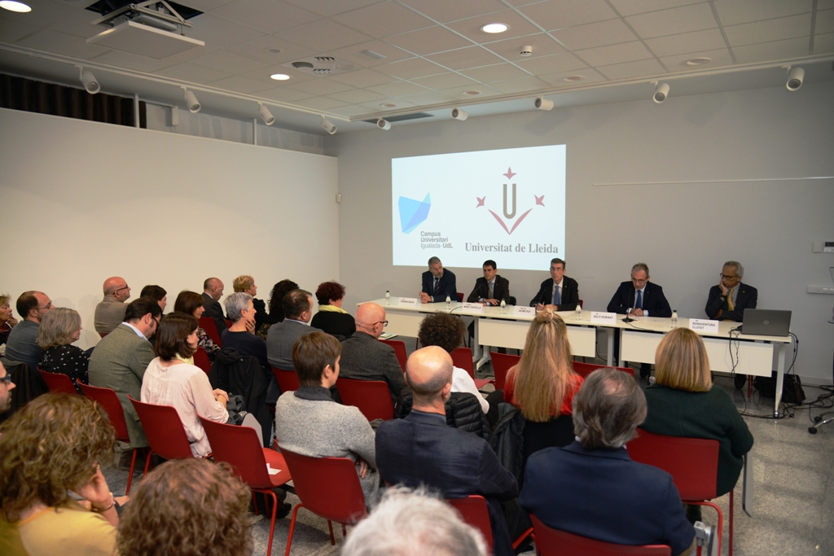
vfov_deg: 53.1
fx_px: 556
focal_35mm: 24
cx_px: 417
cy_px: 278
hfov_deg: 73.7
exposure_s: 1/125
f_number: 4
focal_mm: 24
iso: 640
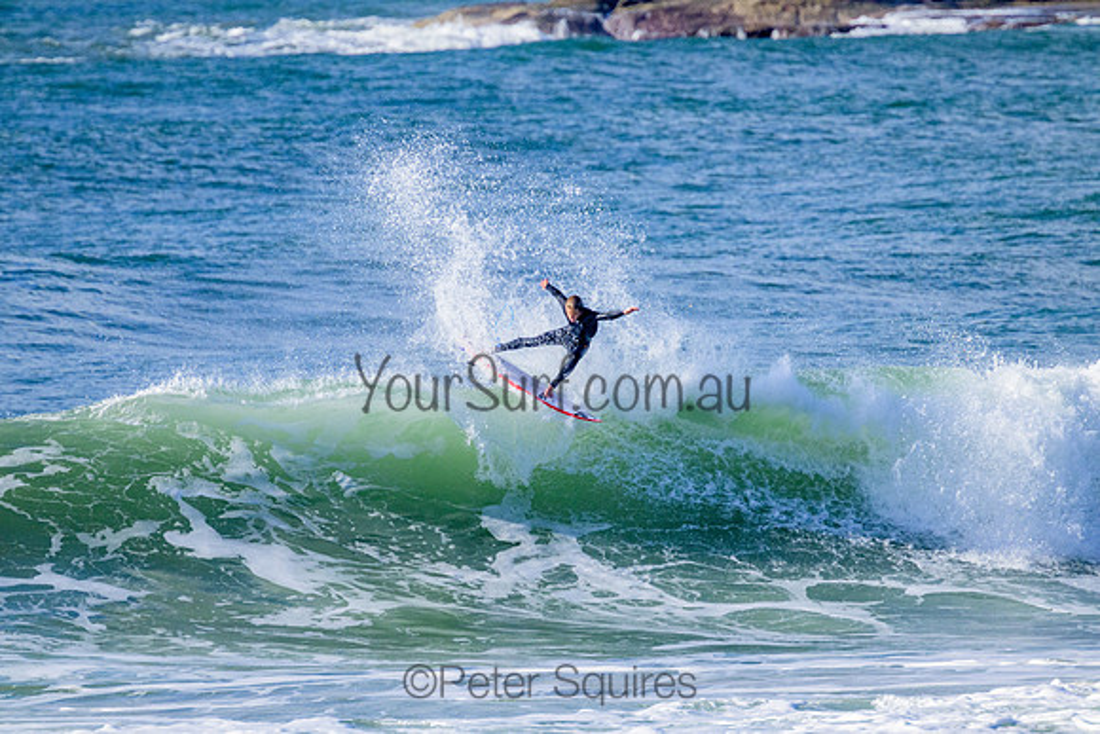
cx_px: 550
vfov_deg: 1.7
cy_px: 367
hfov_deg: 2.6
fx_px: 24449
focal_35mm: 800
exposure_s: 1/2000
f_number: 11
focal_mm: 800
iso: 1600
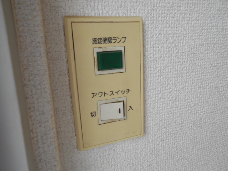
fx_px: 171
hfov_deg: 67.3
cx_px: 114
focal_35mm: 26
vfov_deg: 53.1
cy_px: 86
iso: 80
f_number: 3.2
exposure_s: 1/160
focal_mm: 4.6
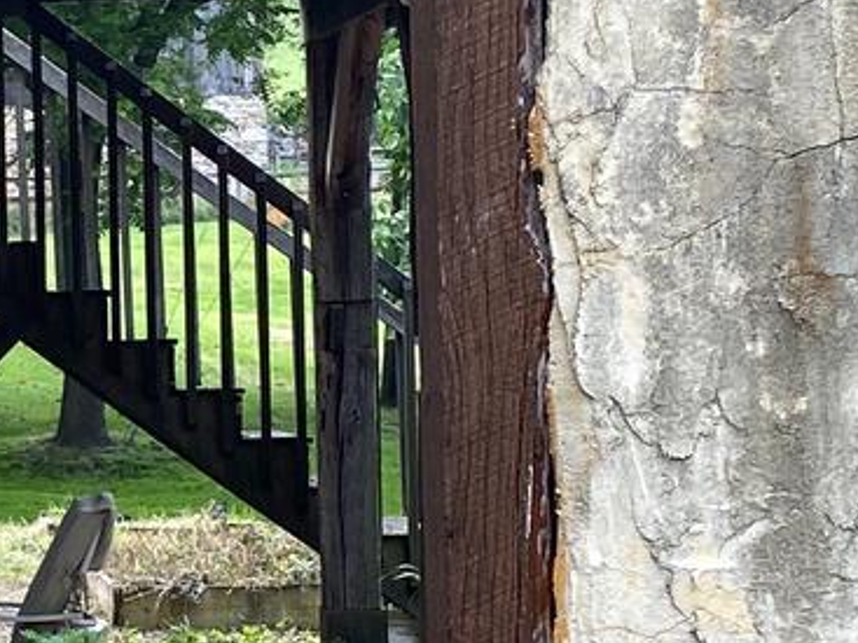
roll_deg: +2.4
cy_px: 535
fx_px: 3593
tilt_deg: -3.0
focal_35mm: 145
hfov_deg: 13.3
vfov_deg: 10.2
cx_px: -87
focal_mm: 4.25
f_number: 1.8
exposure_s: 1/423
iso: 32
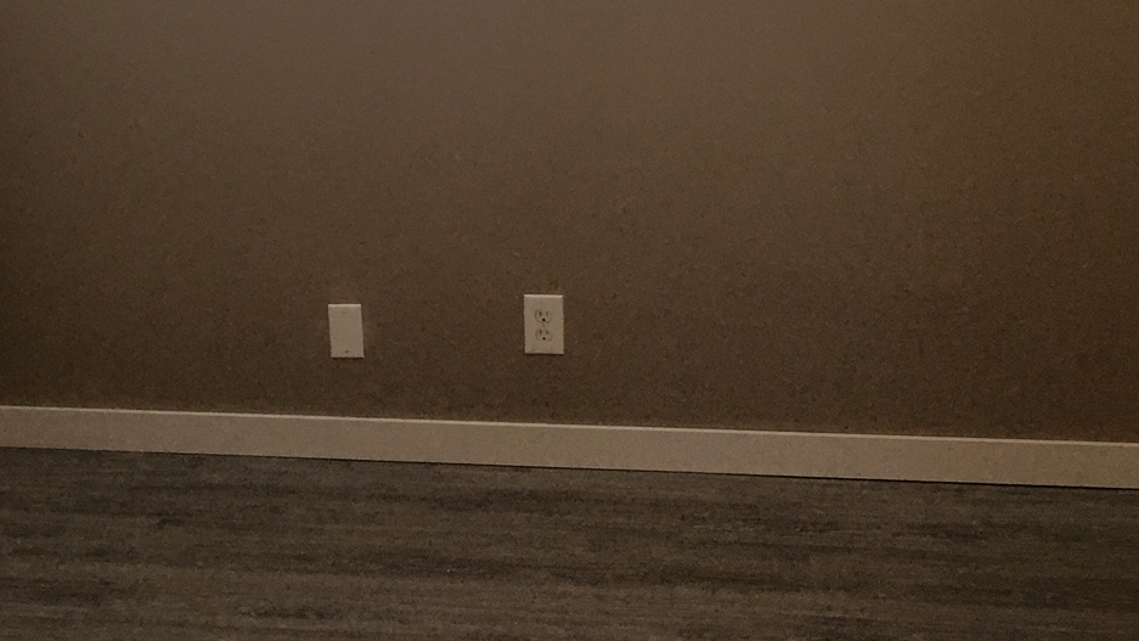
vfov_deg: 17.6
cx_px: 383
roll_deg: +1.5
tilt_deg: -9.7
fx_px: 2054
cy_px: 109
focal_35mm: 68
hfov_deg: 30.8
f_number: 2.2
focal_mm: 4.15
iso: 40
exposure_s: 1/30
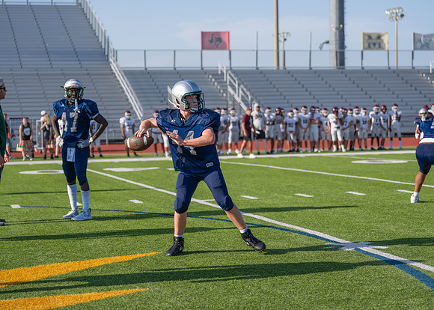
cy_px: 140
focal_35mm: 81
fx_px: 995
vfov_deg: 17.7
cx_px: 212
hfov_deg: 24.6
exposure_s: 1/2000
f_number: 2.8
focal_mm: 70
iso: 160
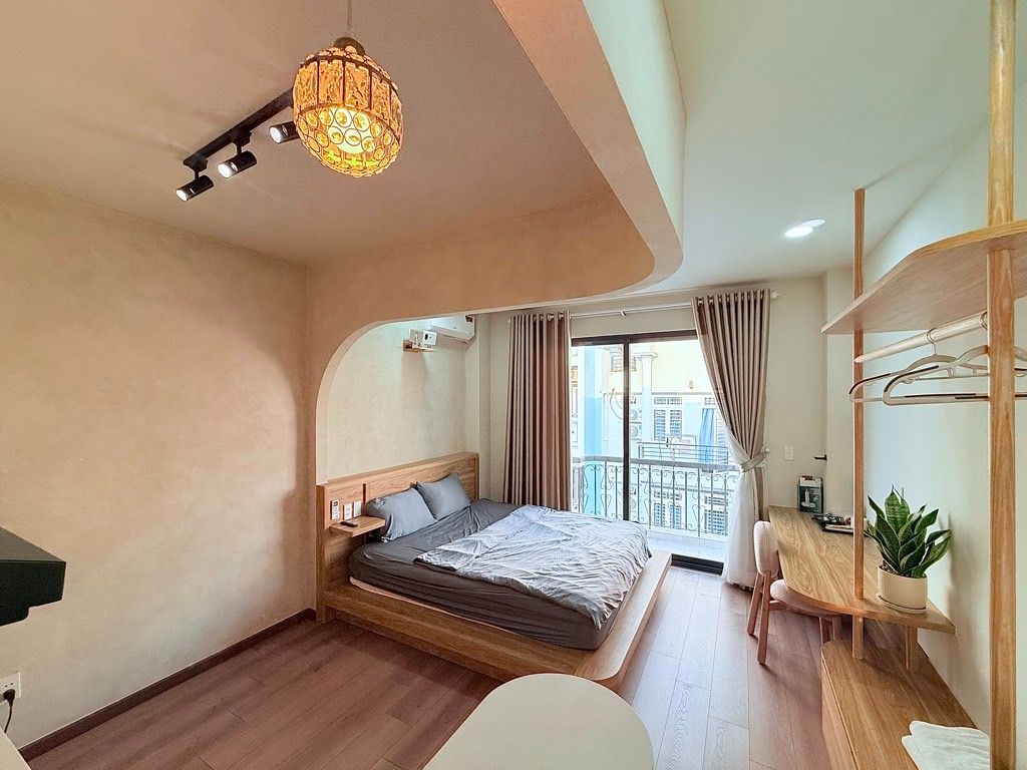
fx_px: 415
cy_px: 385
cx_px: 514
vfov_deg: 85.7
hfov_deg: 102.1
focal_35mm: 14
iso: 80
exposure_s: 1/100
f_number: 2.2
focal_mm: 2.22
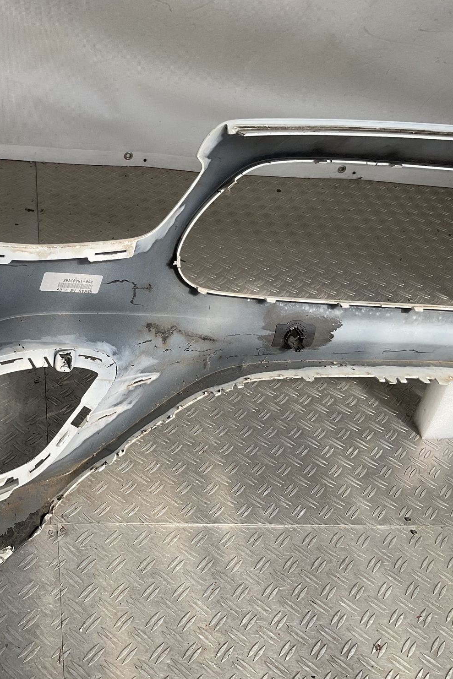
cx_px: 112
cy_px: 342
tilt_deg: -38.9
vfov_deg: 47.4
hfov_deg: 32.0
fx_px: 774
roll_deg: -12.2
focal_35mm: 41
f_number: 1.8
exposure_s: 1/792
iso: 16
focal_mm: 3
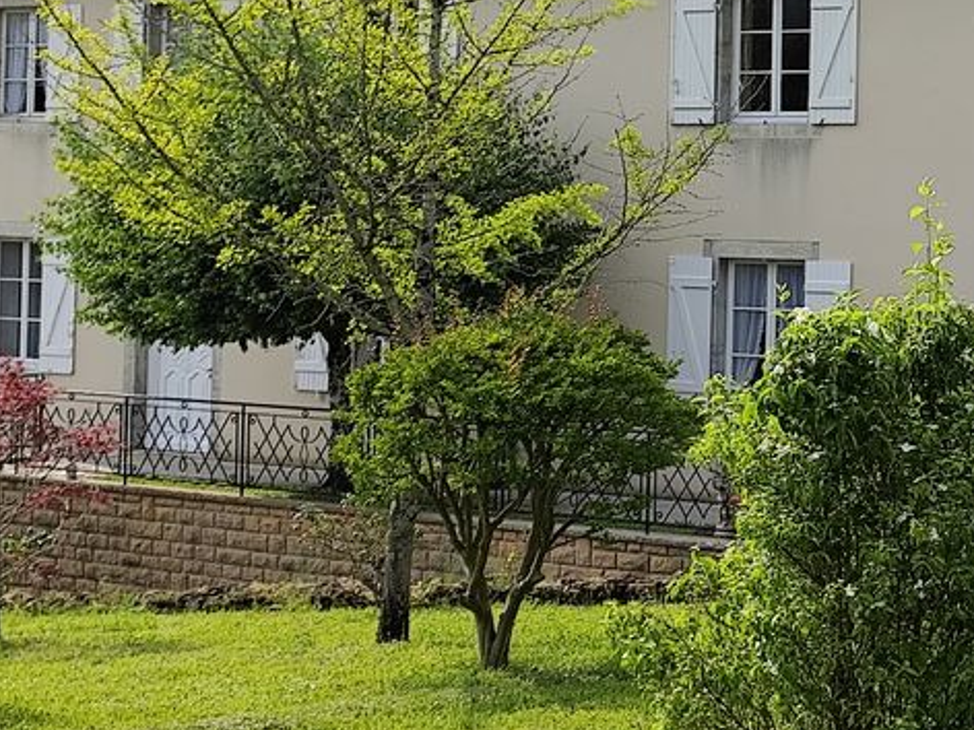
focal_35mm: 89
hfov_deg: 21.3
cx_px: 947
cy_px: 245
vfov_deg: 16.6
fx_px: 2504
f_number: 1.65
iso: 50
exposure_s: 1/1997
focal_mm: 6.19
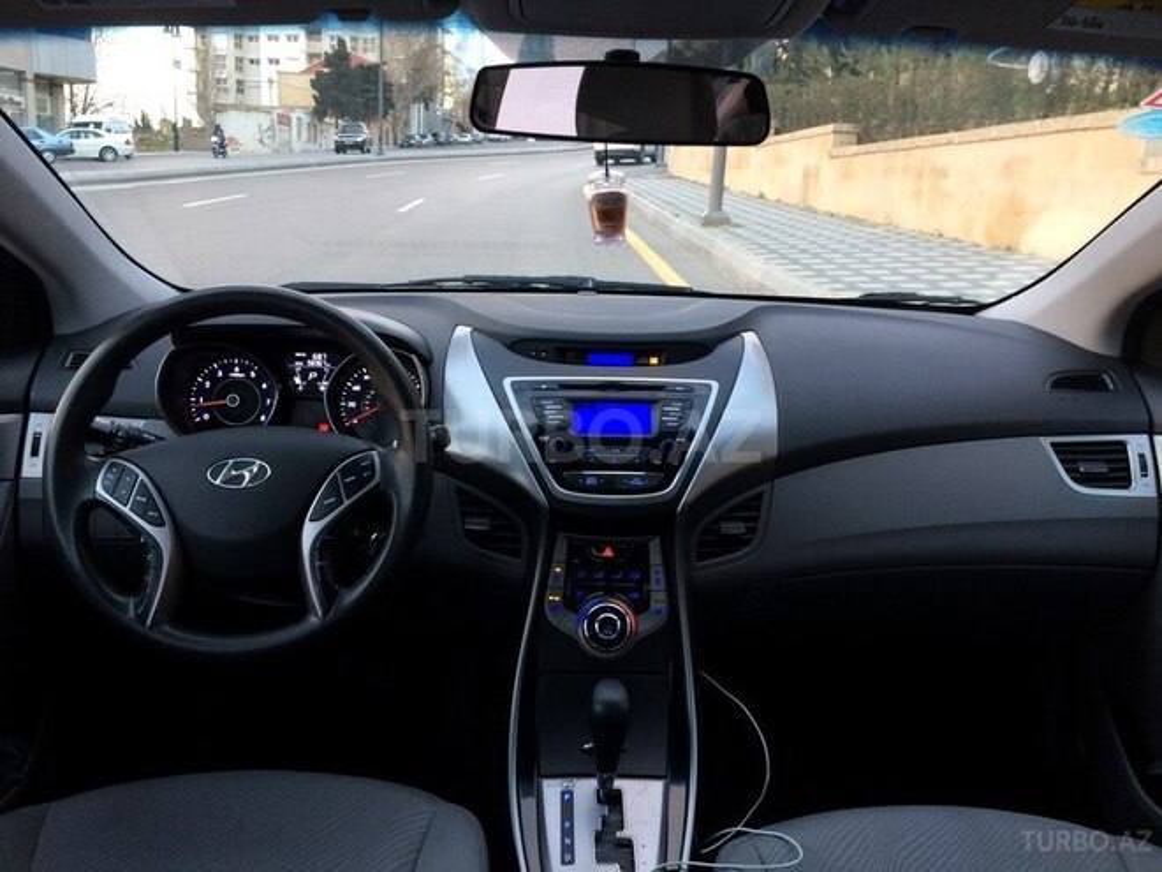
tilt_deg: -14.0
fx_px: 973
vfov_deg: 48.2
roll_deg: -3.5
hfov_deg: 61.7
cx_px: 581
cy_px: 436
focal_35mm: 29
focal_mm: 4.15
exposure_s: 1/33
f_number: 2.2
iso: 100
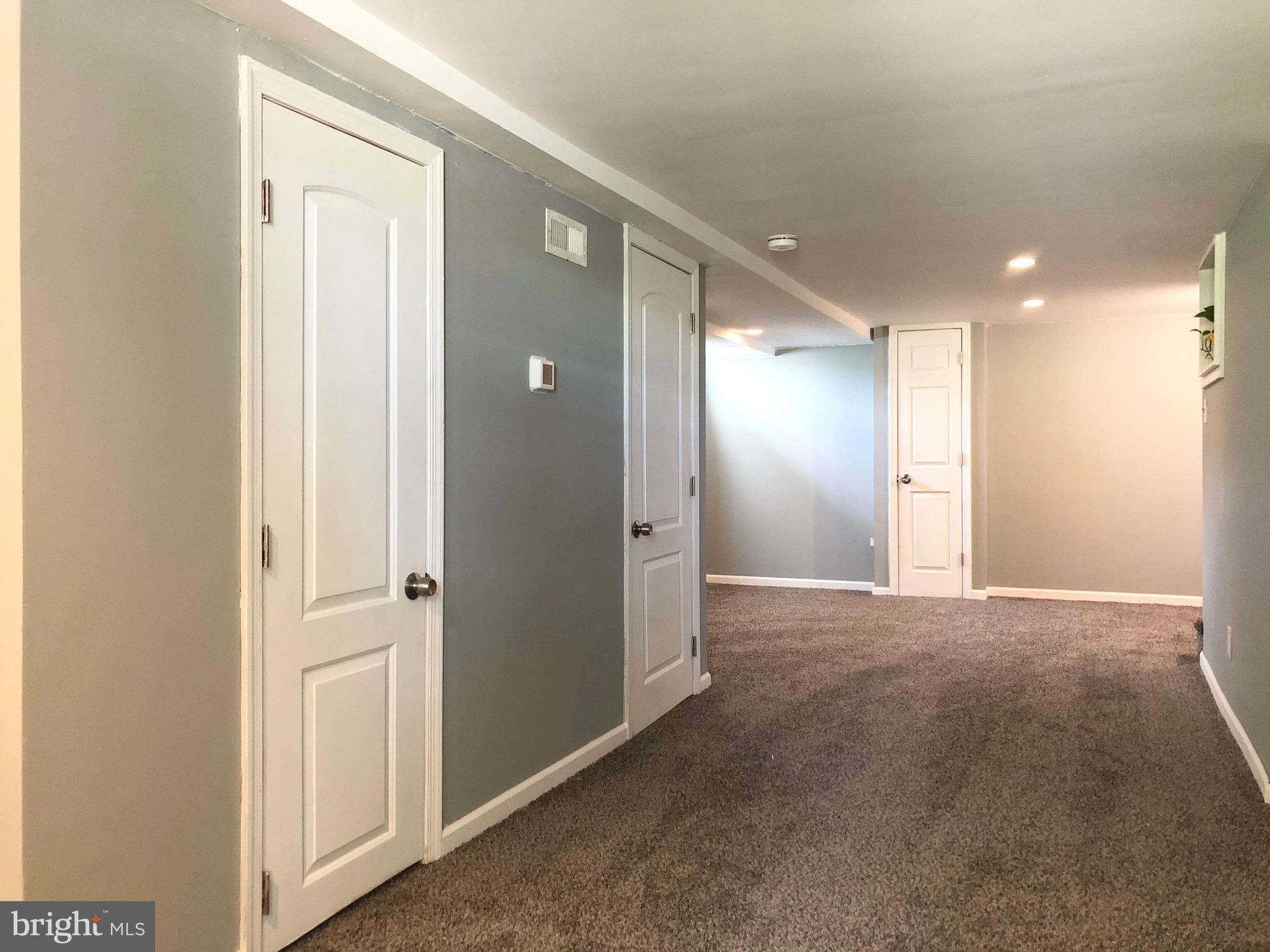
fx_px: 1027
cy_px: 476
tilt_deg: -1.4
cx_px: 635
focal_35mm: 28
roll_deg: +0.2
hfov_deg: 63.4
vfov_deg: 49.7
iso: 100
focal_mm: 3.99
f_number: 1.8
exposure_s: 1/9
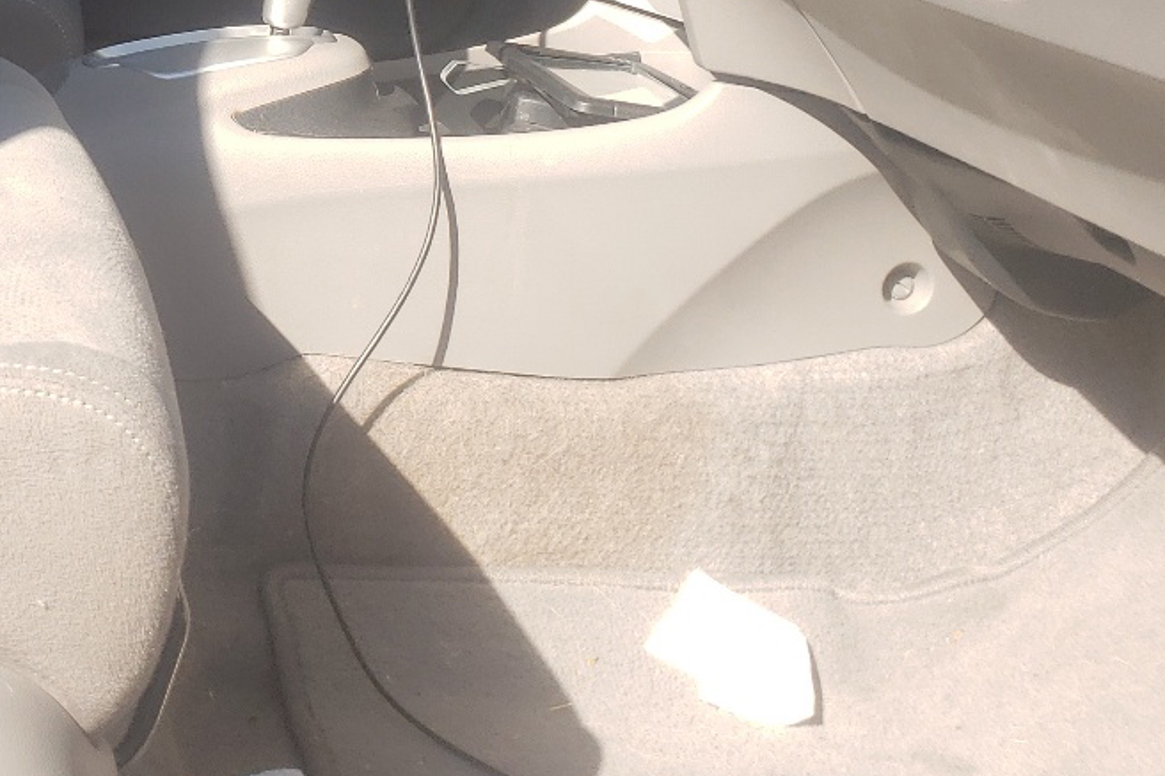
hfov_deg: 29.0
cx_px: 66
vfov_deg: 19.6
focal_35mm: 66
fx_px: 2135
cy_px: -94
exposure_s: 1/1000
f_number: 1.5
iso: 50
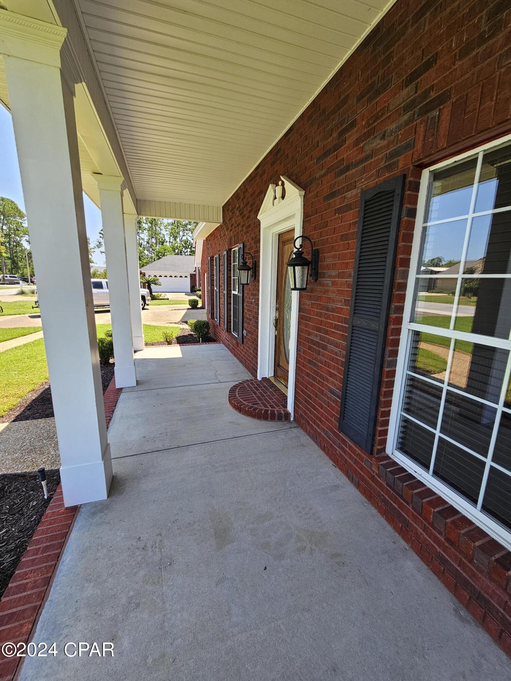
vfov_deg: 106.2
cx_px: 256
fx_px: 256
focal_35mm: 13
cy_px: 340
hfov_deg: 89.9
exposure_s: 1/439
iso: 50
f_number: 2.2
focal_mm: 2.2
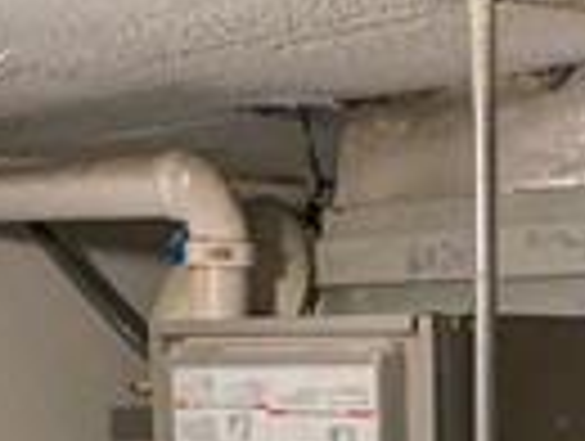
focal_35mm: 94
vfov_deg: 14.5
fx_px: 1592
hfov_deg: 20.4
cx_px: 540
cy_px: 698
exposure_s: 1/120
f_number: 1.95
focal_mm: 2.23
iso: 498
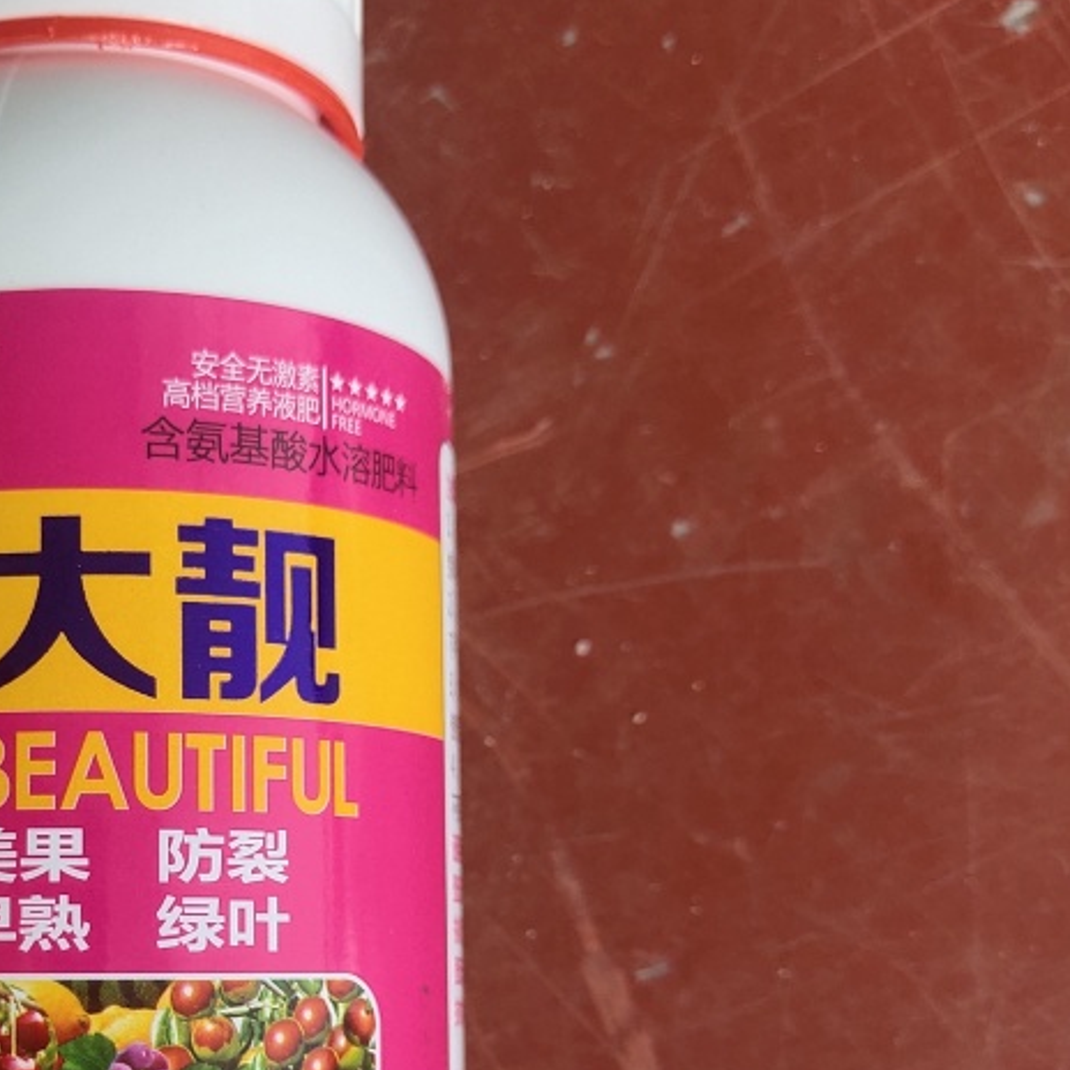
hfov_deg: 28.3
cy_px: 799
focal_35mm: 59
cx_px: 168
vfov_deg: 28.7
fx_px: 2063
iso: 83
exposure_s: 1/100
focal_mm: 4.27
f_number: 1.8
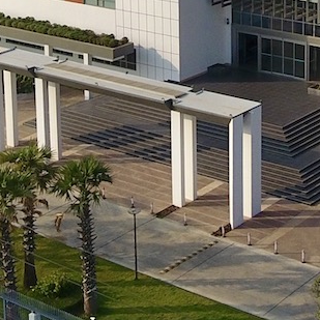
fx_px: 1077
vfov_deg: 16.4
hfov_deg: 16.8
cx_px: 235
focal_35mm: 103
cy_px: -40
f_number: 2.8
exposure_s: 1/890
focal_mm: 3.61
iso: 100
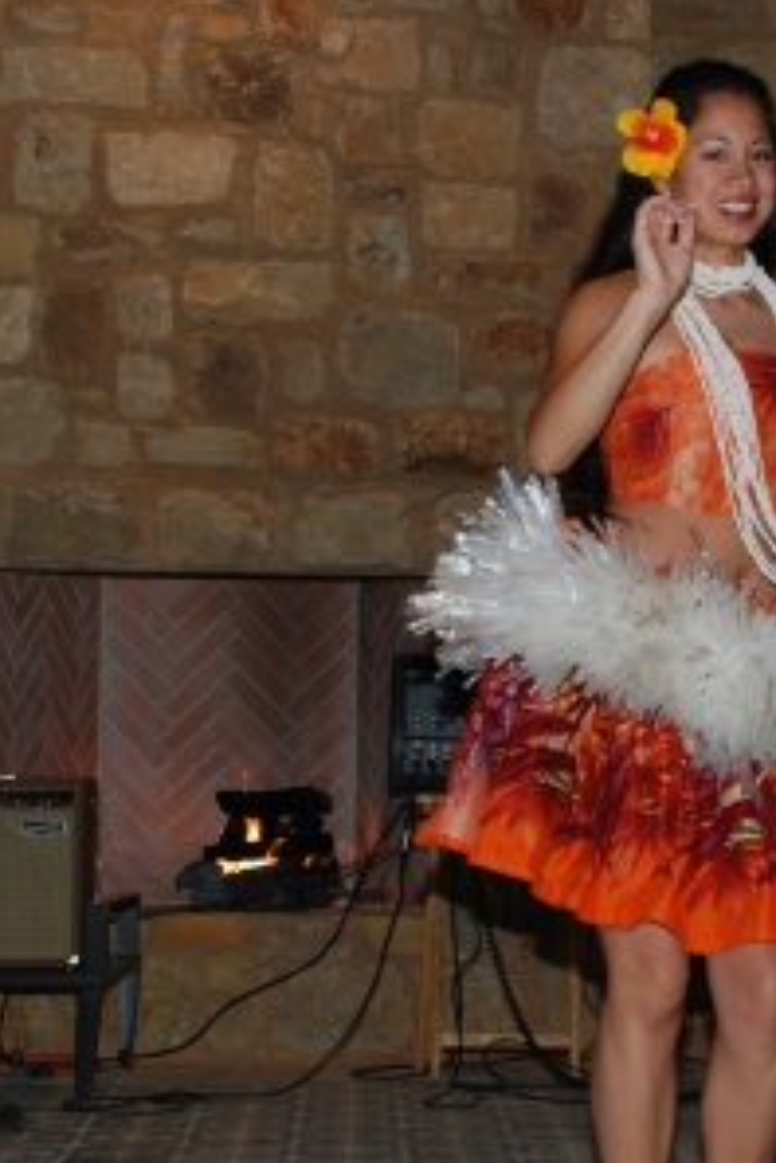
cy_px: 603
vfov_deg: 24.2
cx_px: 655
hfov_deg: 16.1
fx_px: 2716
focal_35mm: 84
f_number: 4
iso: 400
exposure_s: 1/60
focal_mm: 26
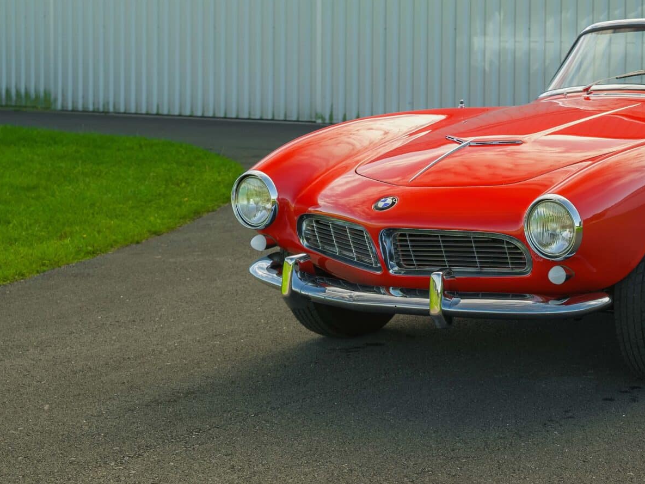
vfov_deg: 17.7
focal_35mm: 82
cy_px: 97
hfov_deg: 23.1
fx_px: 1537
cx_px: 572
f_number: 4.5
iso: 160
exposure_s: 1/200
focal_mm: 39.7
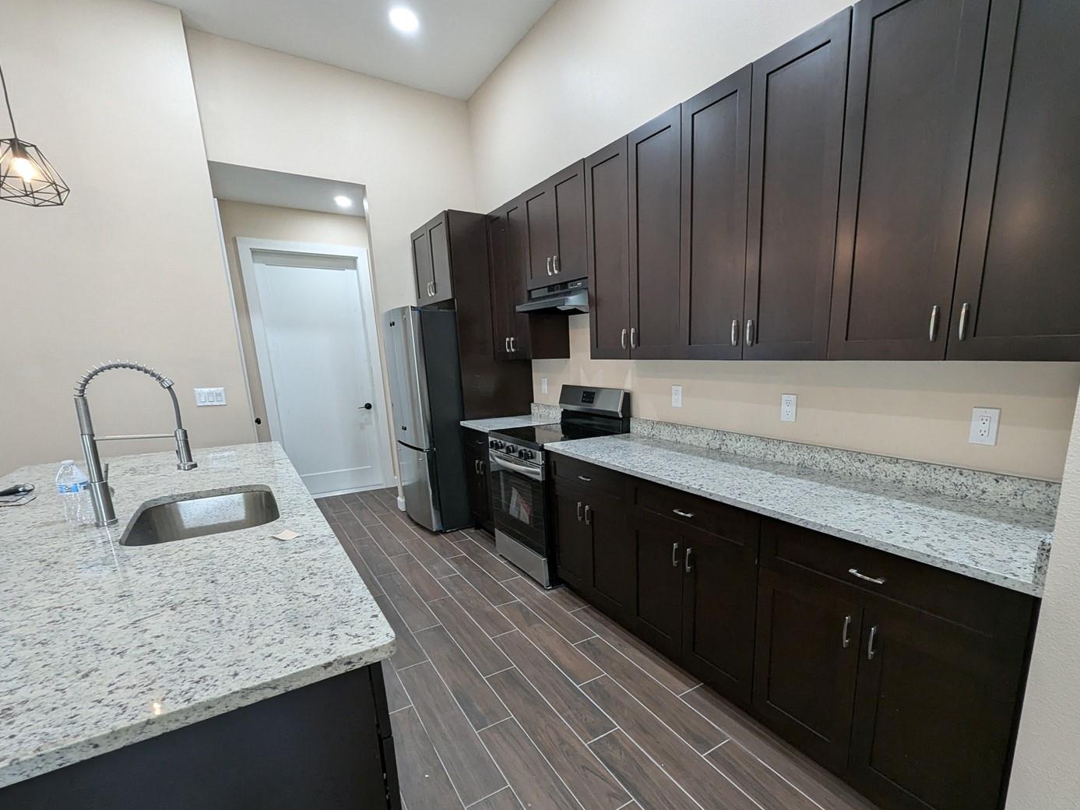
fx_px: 468
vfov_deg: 81.2
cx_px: 617
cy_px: 464
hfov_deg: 97.5
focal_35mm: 15
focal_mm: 1.95
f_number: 2.2
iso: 186
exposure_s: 1/40
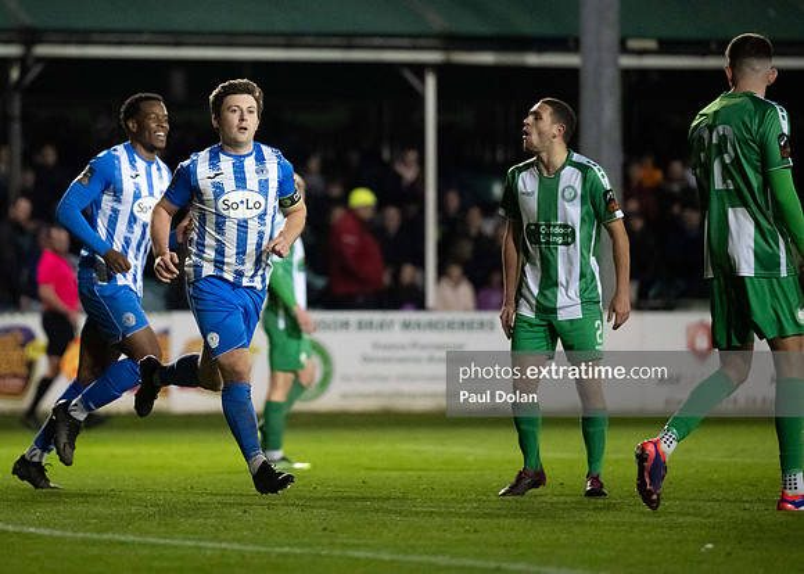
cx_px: 199
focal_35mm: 308
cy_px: 180
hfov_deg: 6.5
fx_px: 7025
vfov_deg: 4.7
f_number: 2.8
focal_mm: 200
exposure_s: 1/1000
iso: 6400
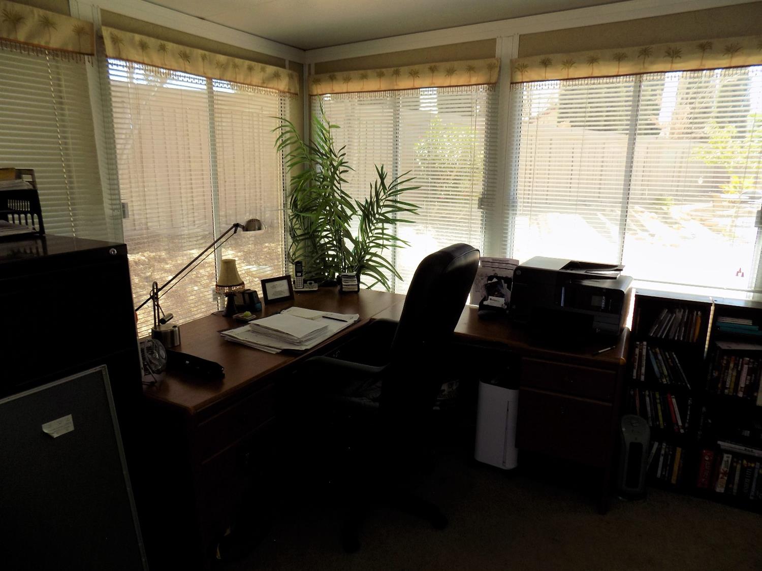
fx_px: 506
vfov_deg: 58.9
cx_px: 381
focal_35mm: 23
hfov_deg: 73.9
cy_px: 286
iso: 80
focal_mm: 4
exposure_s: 1/100
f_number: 3.1
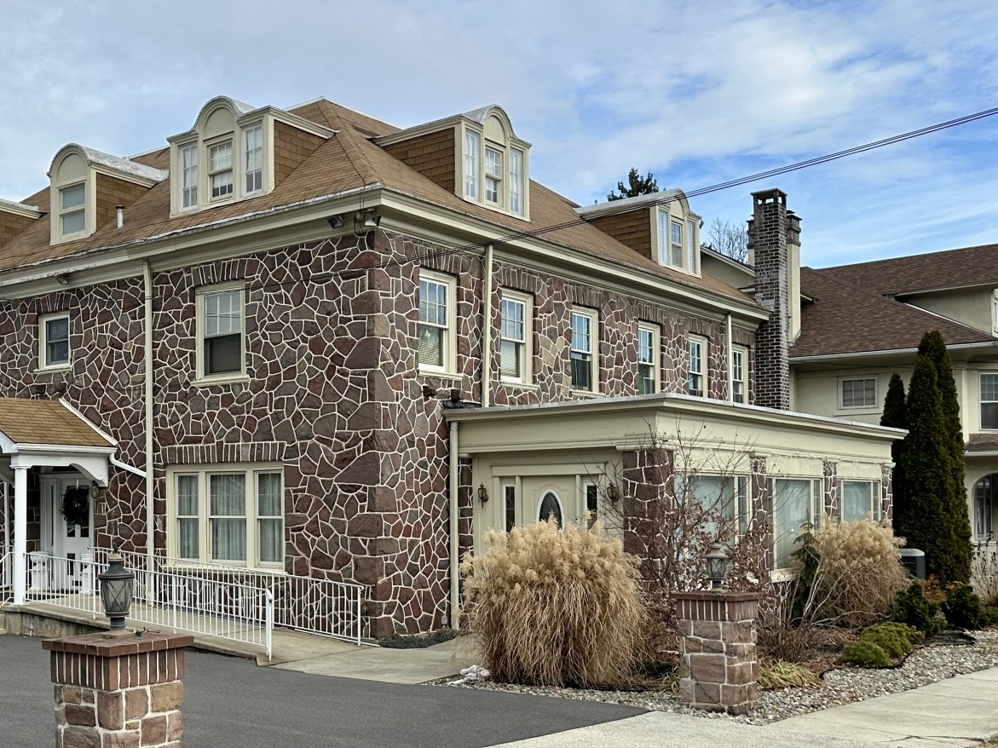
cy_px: 472
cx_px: 209
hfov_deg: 43.8
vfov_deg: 34.9
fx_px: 1182
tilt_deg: +1.7
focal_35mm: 41
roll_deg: +0.5
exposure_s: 1/2809
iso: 80
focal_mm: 6.86
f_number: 1.78
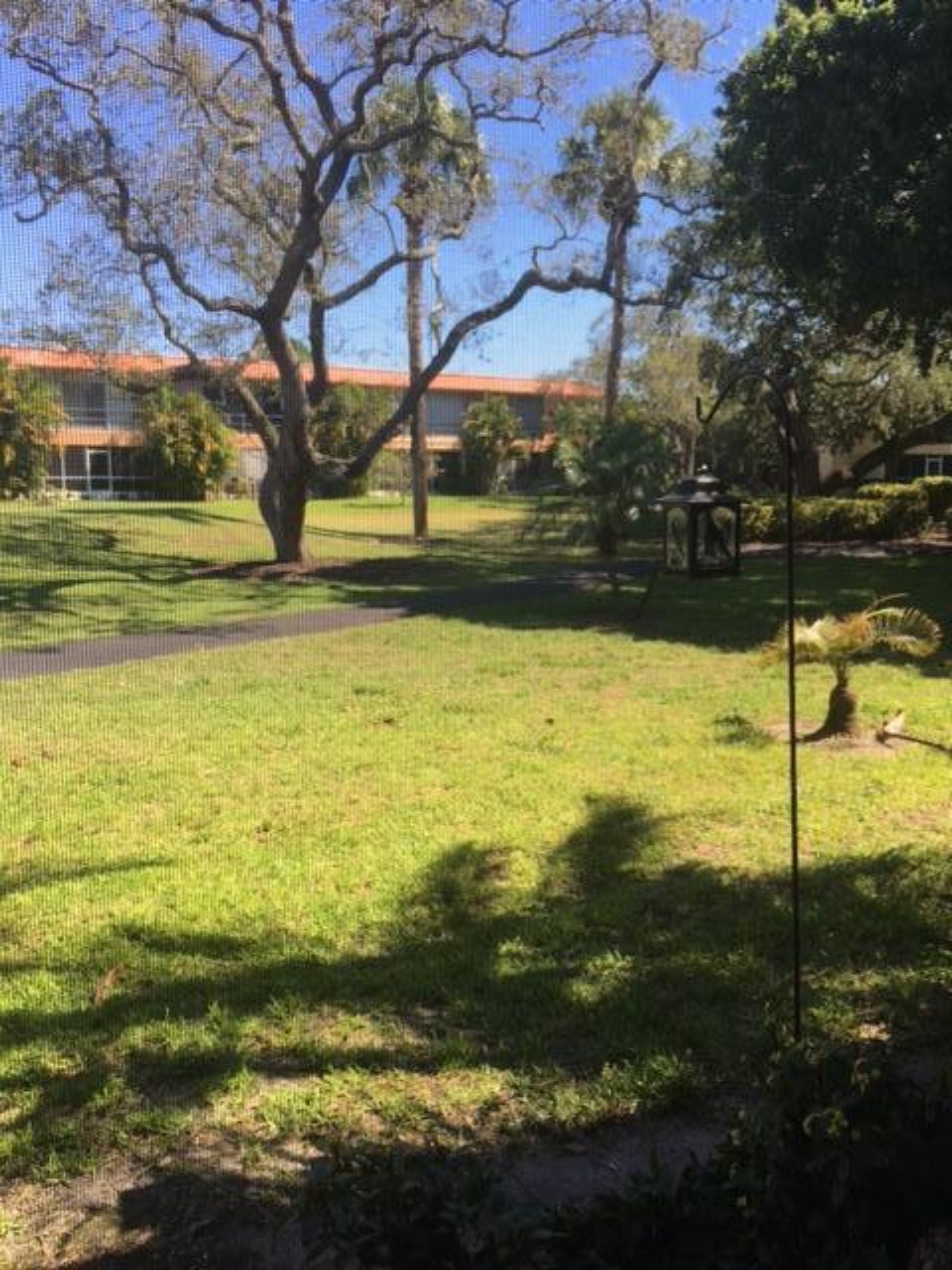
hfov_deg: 48.2
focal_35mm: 29
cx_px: 476
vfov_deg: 61.7
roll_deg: -2.1
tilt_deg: -7.8
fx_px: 1063
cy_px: 635
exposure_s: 1/432
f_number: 2.2
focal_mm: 4.15
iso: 25
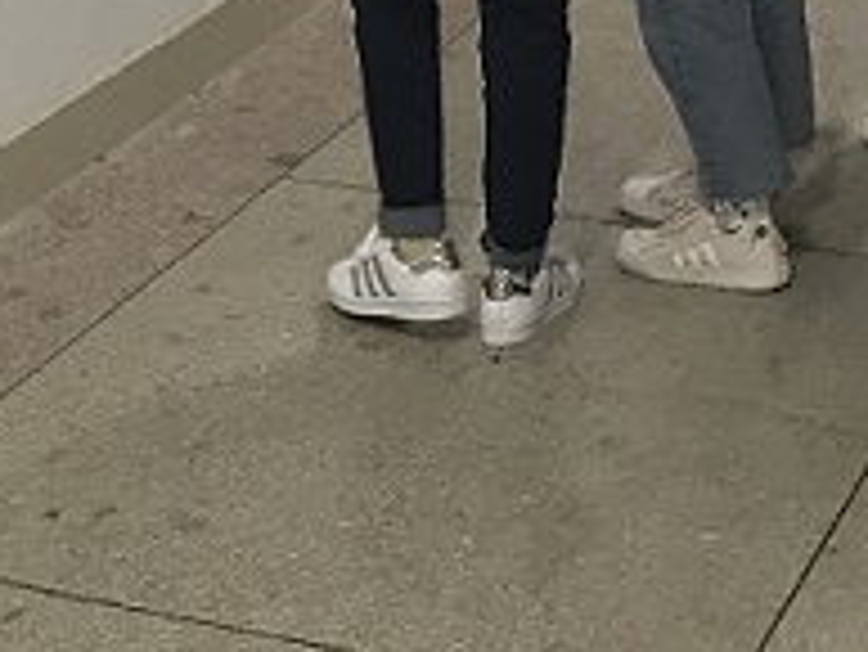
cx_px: 492
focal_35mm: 117
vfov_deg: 11.5
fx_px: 2936
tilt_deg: -5.3
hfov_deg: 16.8
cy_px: -609
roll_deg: +2.5
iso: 64
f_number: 1.8
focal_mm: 3.99
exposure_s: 1/17
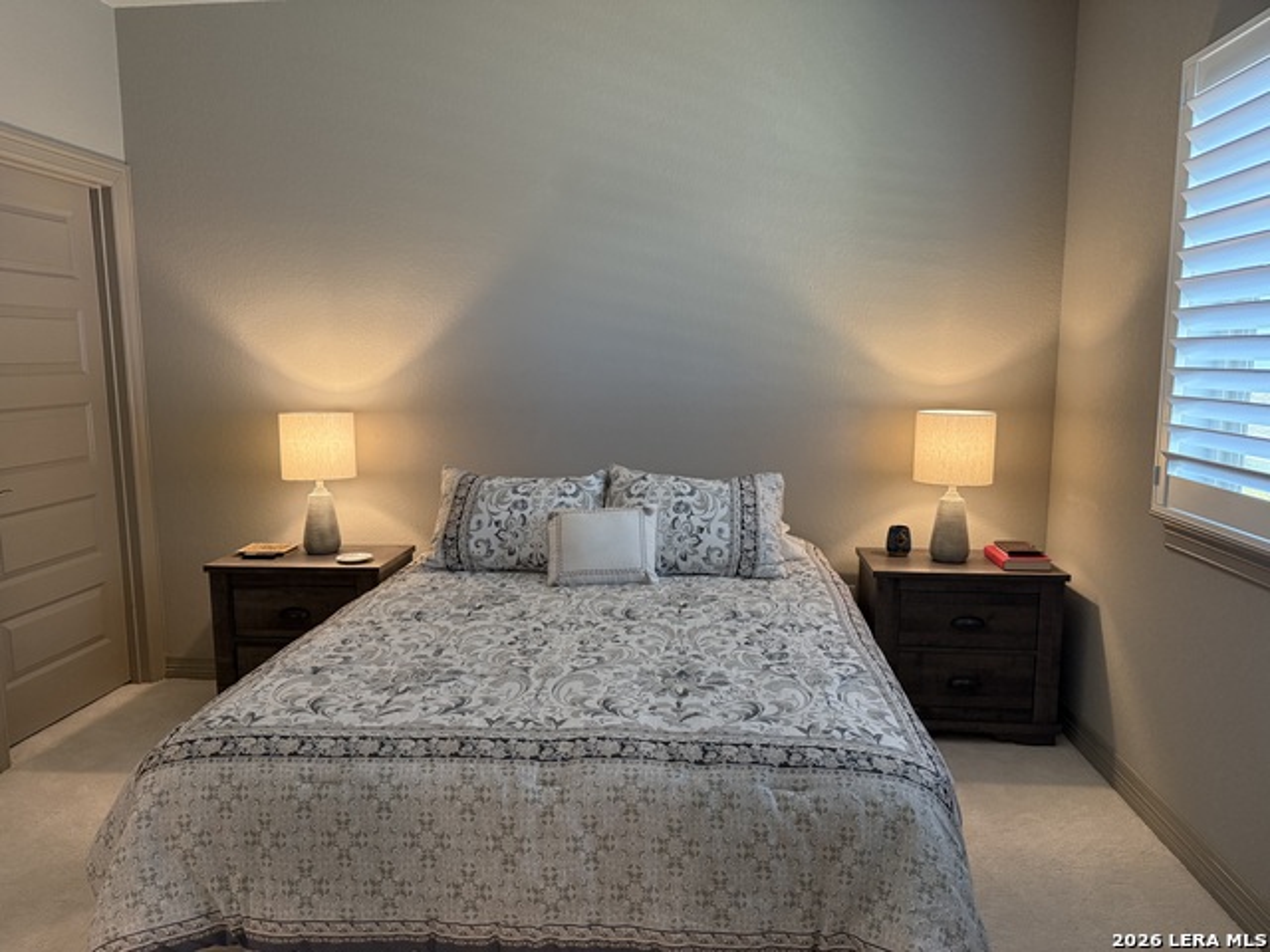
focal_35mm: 24
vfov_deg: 56.8
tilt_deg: -7.1
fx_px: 881
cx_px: 635
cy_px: 476
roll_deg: +0.0
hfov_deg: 71.6
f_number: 1.78
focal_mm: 6.76
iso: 320
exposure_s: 1/120
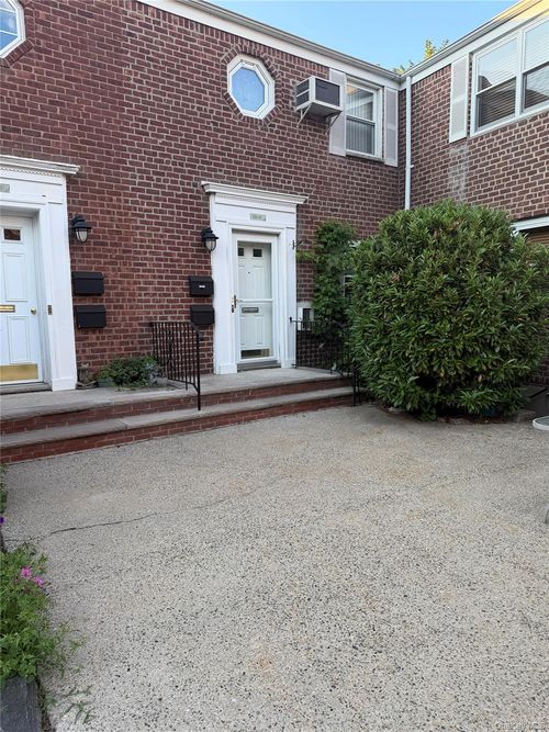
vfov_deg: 71.6
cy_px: 366
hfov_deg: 56.8
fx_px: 508
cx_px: 274
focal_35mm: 24
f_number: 1.78
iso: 80
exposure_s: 1/323
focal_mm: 6.76
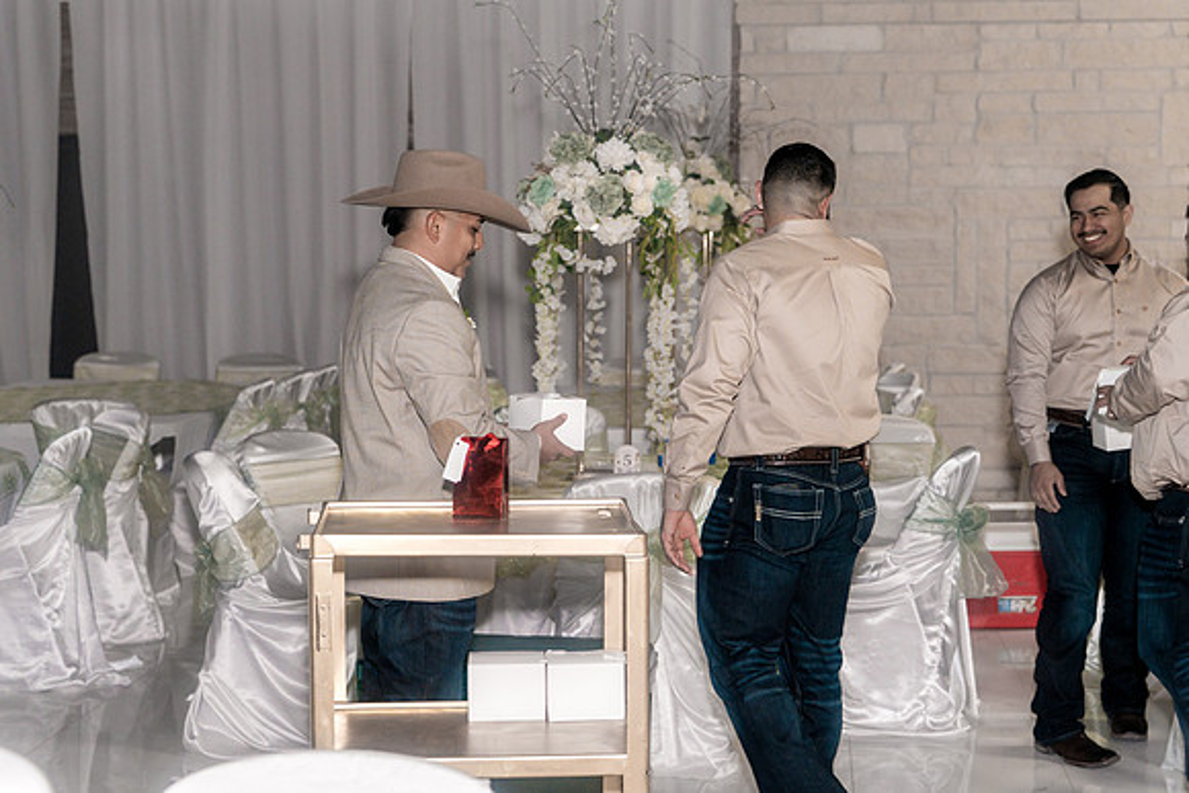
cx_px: 594
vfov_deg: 22.6
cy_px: 396
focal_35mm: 60
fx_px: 1982
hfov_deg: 33.4
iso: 2000
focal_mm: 60
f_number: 4
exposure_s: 1/250
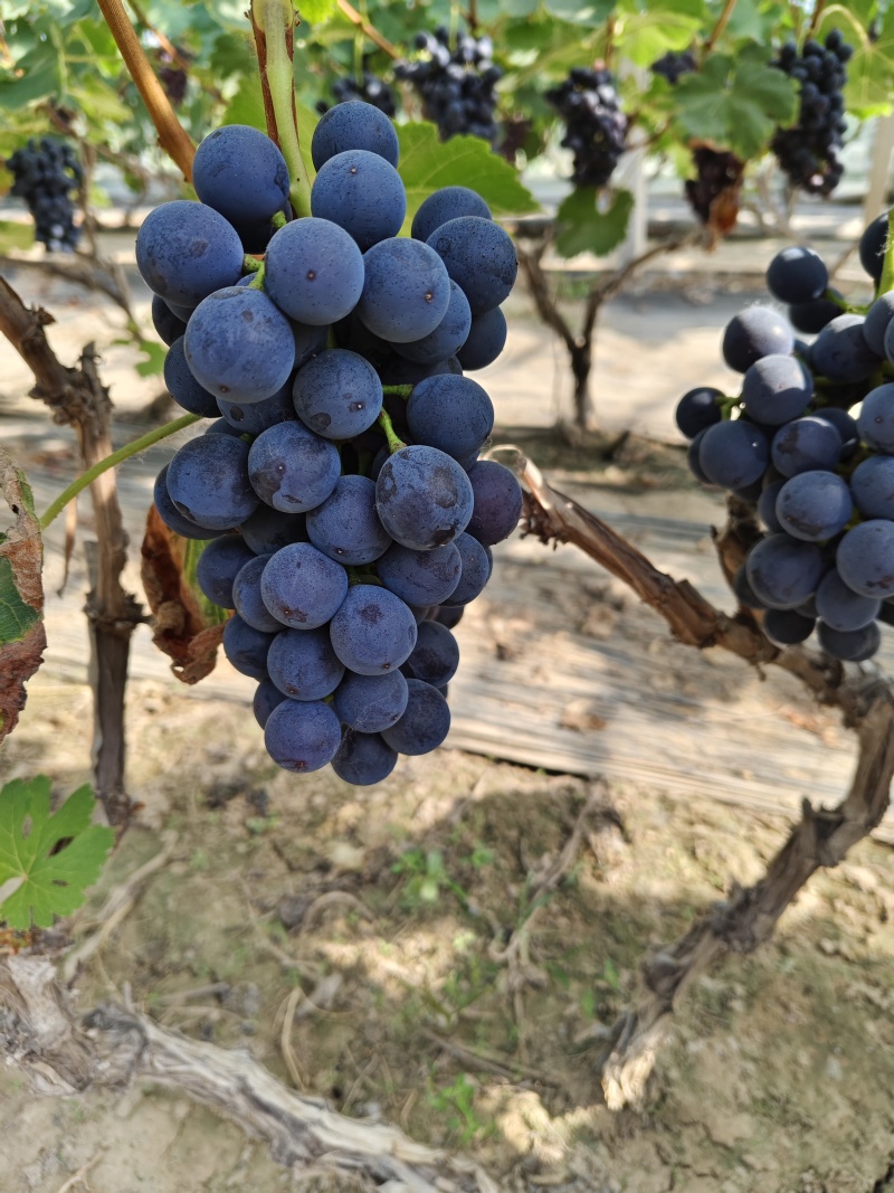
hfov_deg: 58.9
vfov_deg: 73.9
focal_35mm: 23
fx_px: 792
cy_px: 596
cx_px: 447
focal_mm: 5.56
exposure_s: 1/102
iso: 71
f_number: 1.88
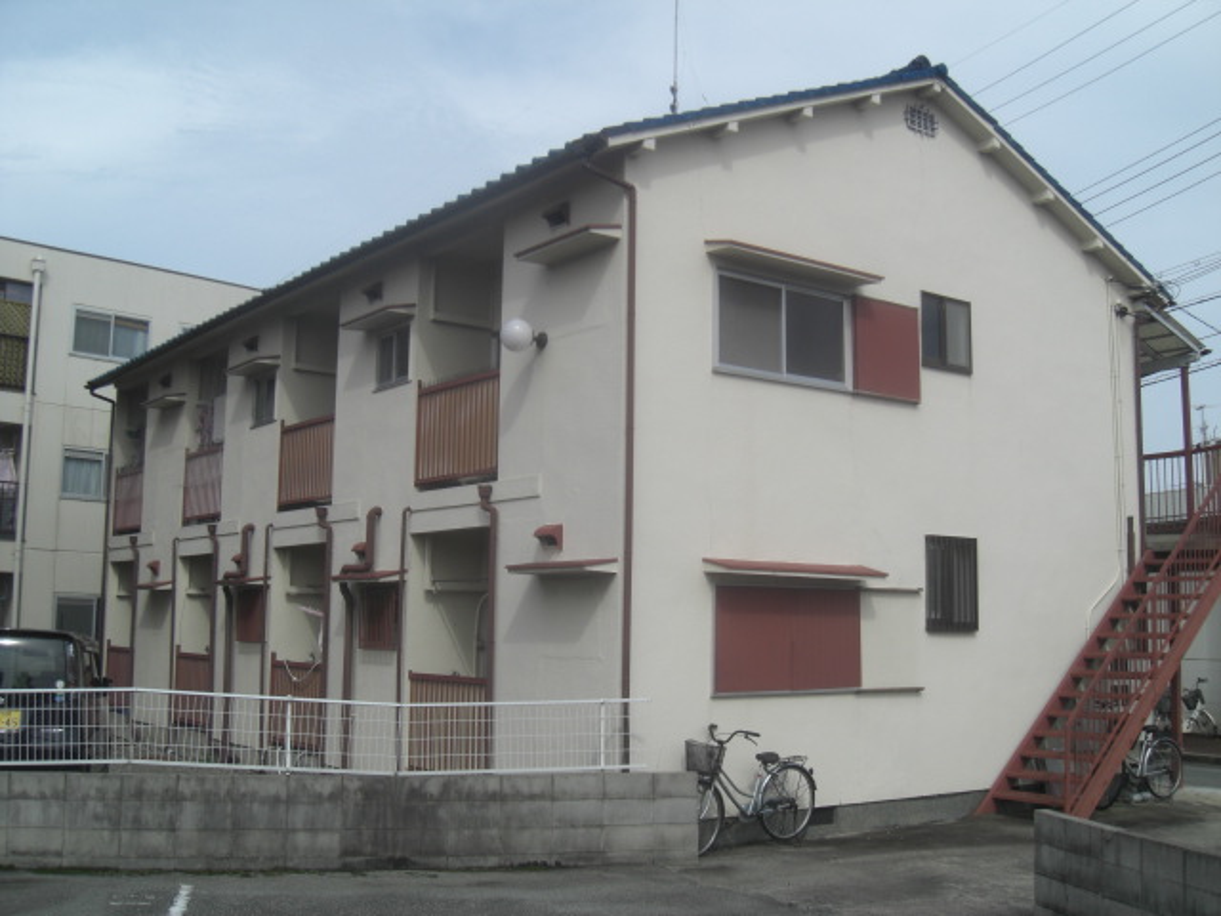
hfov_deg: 49.0
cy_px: 458
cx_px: 610
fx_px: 1340
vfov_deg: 37.7
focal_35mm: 38
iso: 80
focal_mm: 7.9
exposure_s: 1/200
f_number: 8
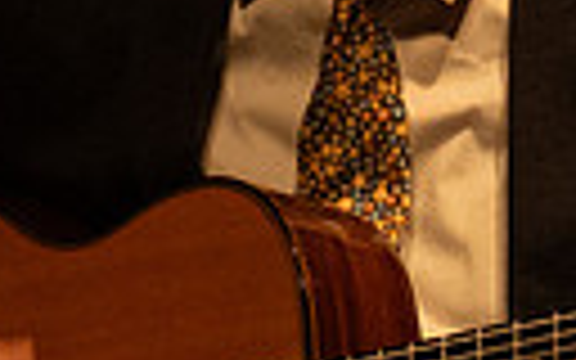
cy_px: -371
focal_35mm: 1386
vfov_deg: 0.9
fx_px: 21757
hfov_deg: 1.5
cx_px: 266
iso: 6400
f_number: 8
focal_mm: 200
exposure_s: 1/60
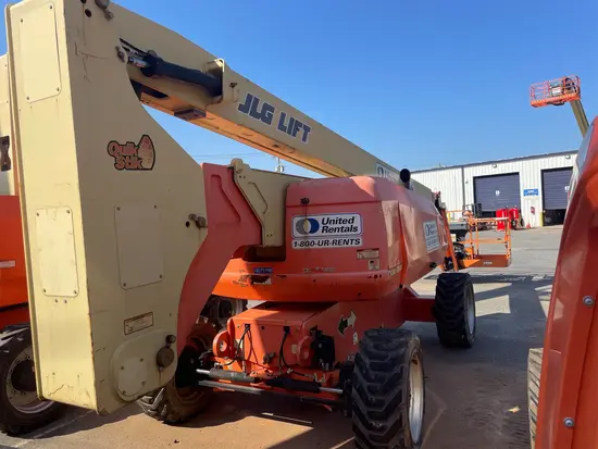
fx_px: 449
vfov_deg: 53.1
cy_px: 224
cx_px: 299
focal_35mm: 26
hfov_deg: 67.3
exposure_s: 1/2564
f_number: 1.6
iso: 32
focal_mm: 4.2
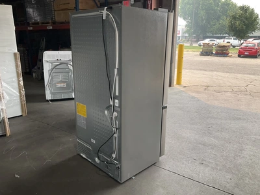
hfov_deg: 61.7
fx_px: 218
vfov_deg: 48.2
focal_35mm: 29
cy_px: 98
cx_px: 130
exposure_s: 1/163
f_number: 1.8
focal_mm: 3
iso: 20
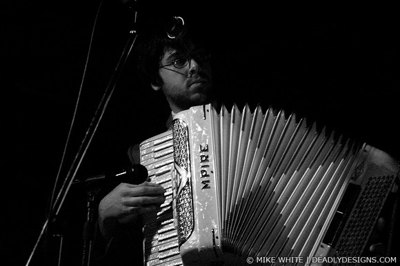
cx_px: 200
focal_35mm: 87
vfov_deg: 15.7
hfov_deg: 23.4
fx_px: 966
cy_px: 133
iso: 800
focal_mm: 58
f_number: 2.8
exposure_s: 1/30
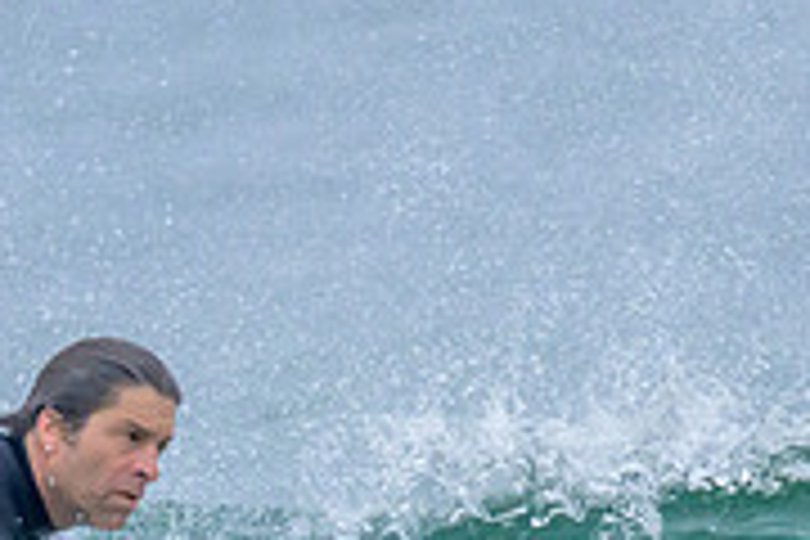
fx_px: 73007
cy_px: 576
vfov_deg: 0.4
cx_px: 218
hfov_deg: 0.6
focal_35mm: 3245
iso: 2500
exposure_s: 1/2000
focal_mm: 800
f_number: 11
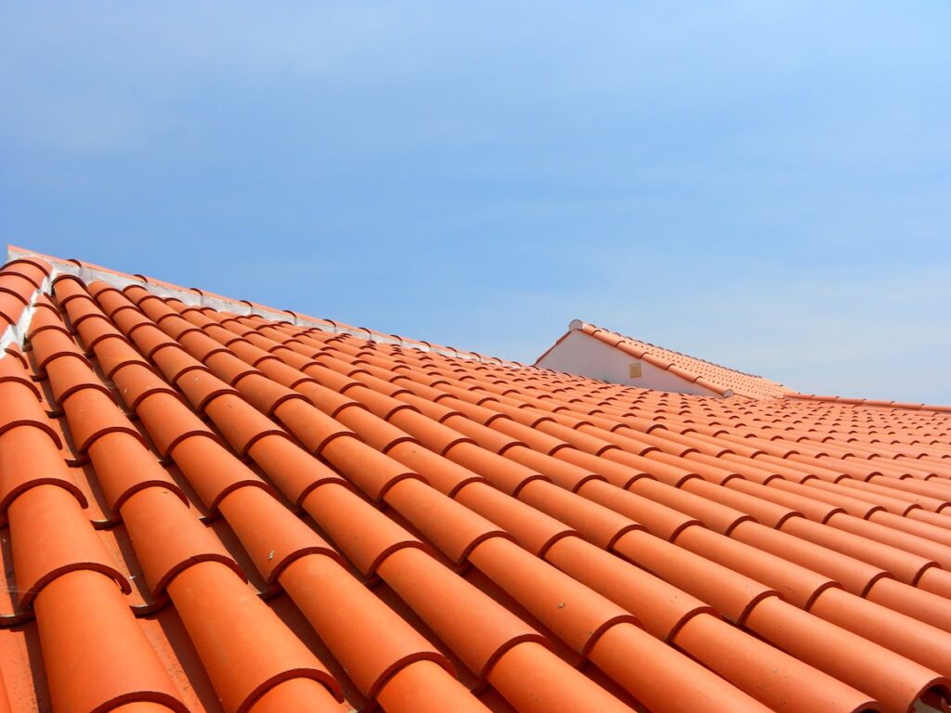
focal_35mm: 33
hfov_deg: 55.4
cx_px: 476
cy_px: 356
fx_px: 907
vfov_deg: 42.9
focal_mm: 5.9
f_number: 5.6
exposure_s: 1/350
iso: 64
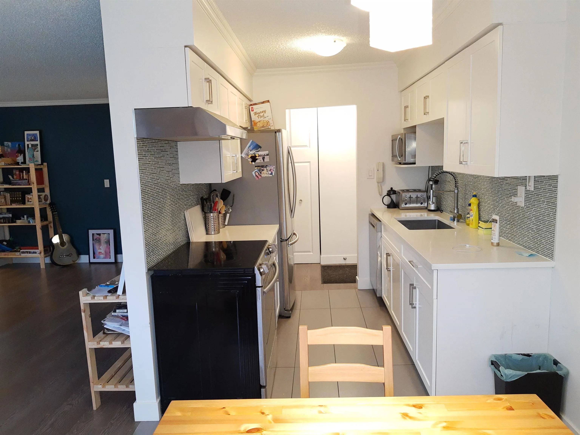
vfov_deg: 53.1
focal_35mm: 26
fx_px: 436
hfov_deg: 67.3
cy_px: 218
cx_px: 290
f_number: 1.7
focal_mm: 4.75
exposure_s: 1/50
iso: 160
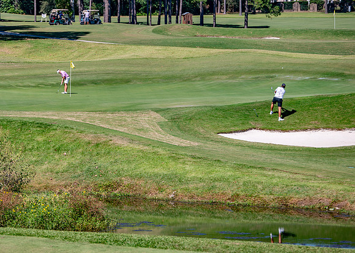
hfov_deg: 11.4
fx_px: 1770
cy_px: 105
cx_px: 131
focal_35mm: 176
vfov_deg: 8.2
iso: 100
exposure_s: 1/2500
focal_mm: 125
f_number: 2.8
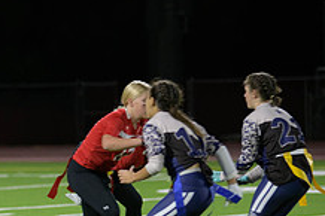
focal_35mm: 386
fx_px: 3482
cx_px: -15
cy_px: 208
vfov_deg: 3.6
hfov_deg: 5.3
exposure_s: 1/640
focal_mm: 145
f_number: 2.8
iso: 2800
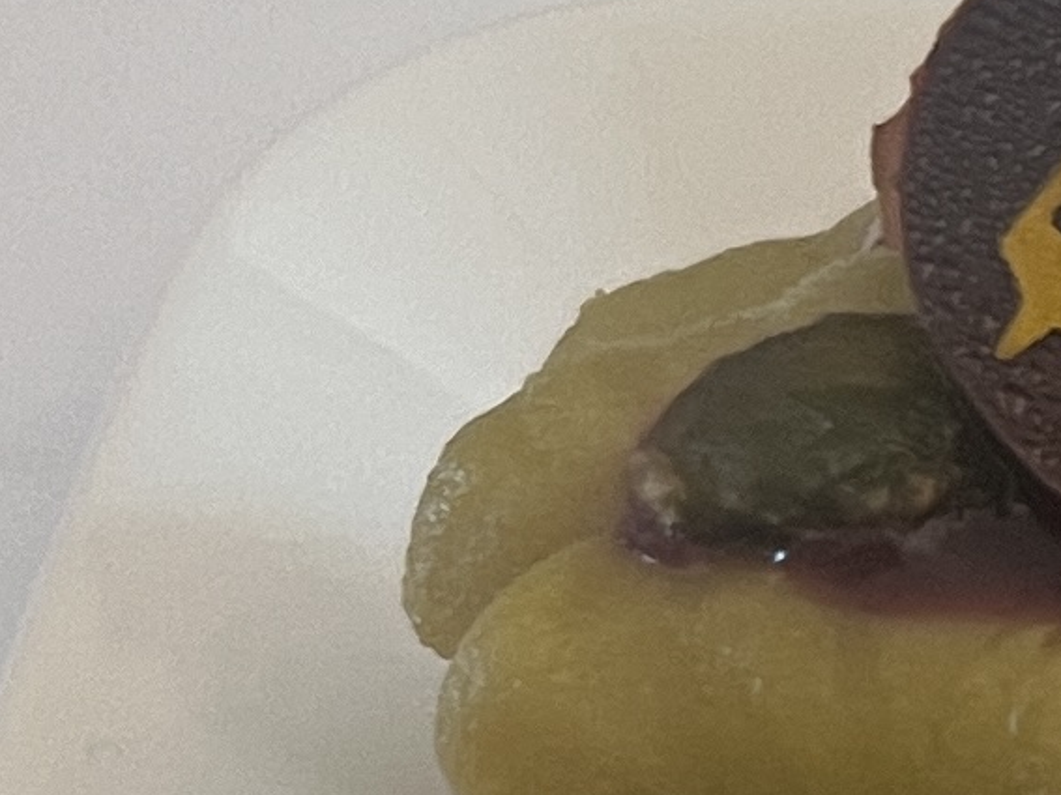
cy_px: 1068
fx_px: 5669
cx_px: 2766
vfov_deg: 7.9
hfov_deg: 9.3
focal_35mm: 185
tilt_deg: -52.9
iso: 125
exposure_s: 1/54
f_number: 1.5
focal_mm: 5.7
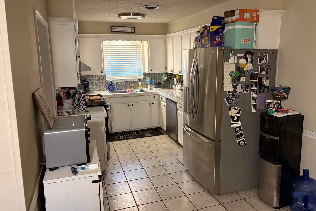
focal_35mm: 28
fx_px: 246
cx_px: 162
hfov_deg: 65.5
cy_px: 93
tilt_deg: -7.2
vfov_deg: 46.3
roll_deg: +1.6
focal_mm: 5.96
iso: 500
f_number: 1.6
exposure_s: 1/40
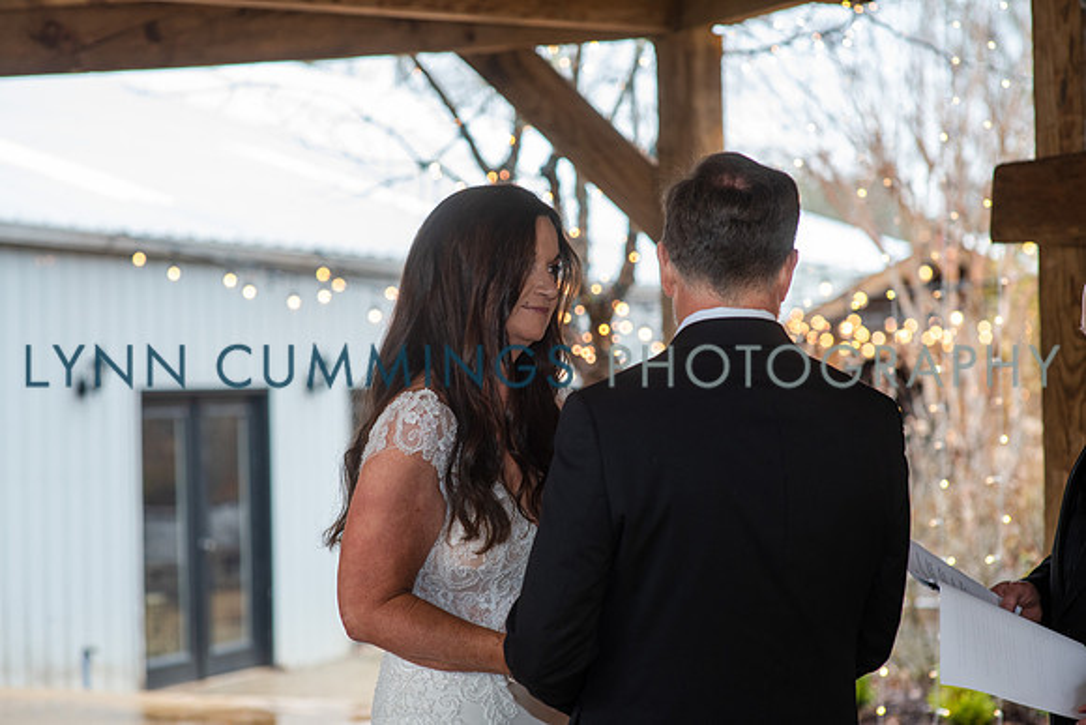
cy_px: 362
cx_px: 543
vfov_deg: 16.1
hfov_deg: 23.9
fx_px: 2565
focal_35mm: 85
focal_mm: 85
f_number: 3.2
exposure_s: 1/125
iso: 640
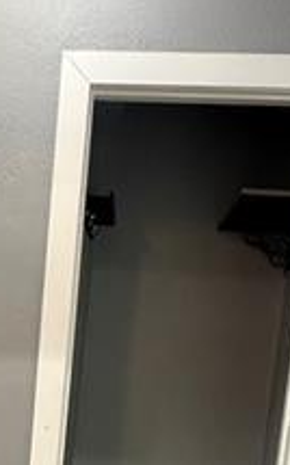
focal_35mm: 53
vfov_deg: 35.3
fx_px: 672
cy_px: 443
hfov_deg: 23.8
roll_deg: -4.1
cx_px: 41
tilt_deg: -9.0
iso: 800
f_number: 2.2
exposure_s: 1/60
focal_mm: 2.22
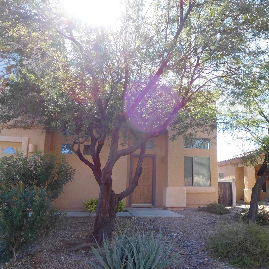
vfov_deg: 54.0
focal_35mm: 30
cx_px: 170
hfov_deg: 53.4
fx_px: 264
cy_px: 134
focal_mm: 4.5
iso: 125
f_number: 3.4
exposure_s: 1/250
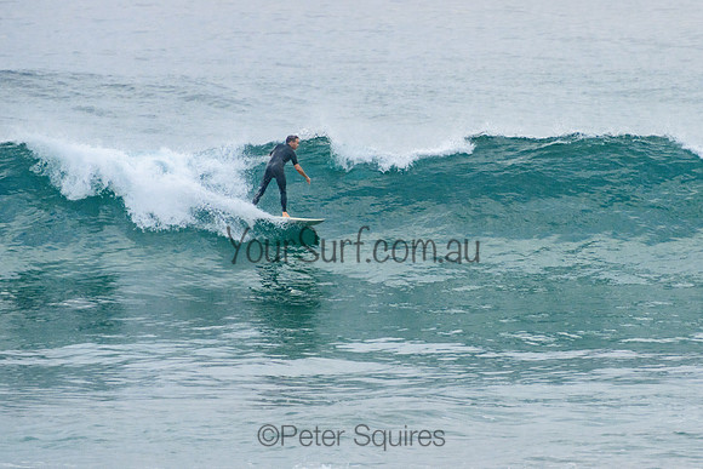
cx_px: 478
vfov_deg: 2.5
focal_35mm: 549
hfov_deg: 3.8
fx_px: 10731
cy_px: 169
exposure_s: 1/1250
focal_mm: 400
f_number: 5.6
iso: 500
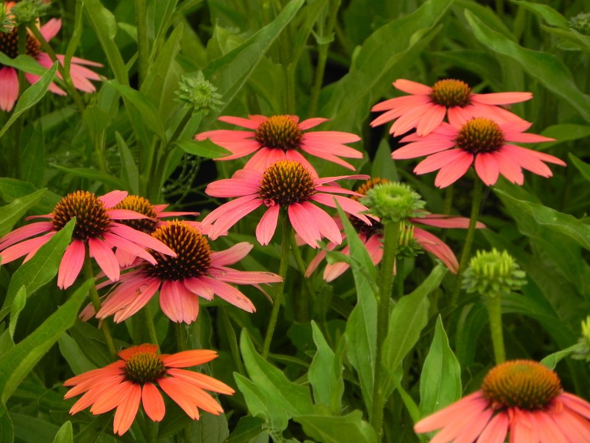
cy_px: 222
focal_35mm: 337
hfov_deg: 5.9
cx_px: 295
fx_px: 5743
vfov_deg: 4.4
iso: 160
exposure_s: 1/250
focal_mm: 59.9
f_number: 5
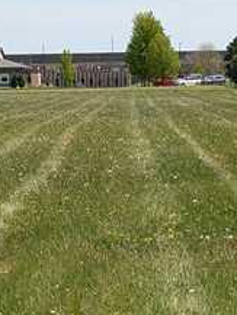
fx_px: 967
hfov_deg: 14.0
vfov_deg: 17.6
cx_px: 99
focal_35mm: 106
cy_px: 389
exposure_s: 1/848
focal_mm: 6.9
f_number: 1.68
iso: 22
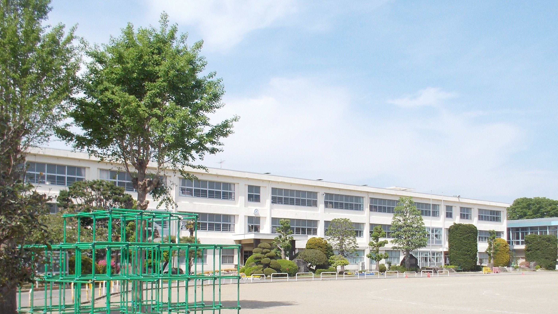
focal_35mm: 41
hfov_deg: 49.2
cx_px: 327
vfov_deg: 28.6
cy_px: 230
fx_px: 607
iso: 80
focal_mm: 4.1
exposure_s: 1/640
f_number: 3.3
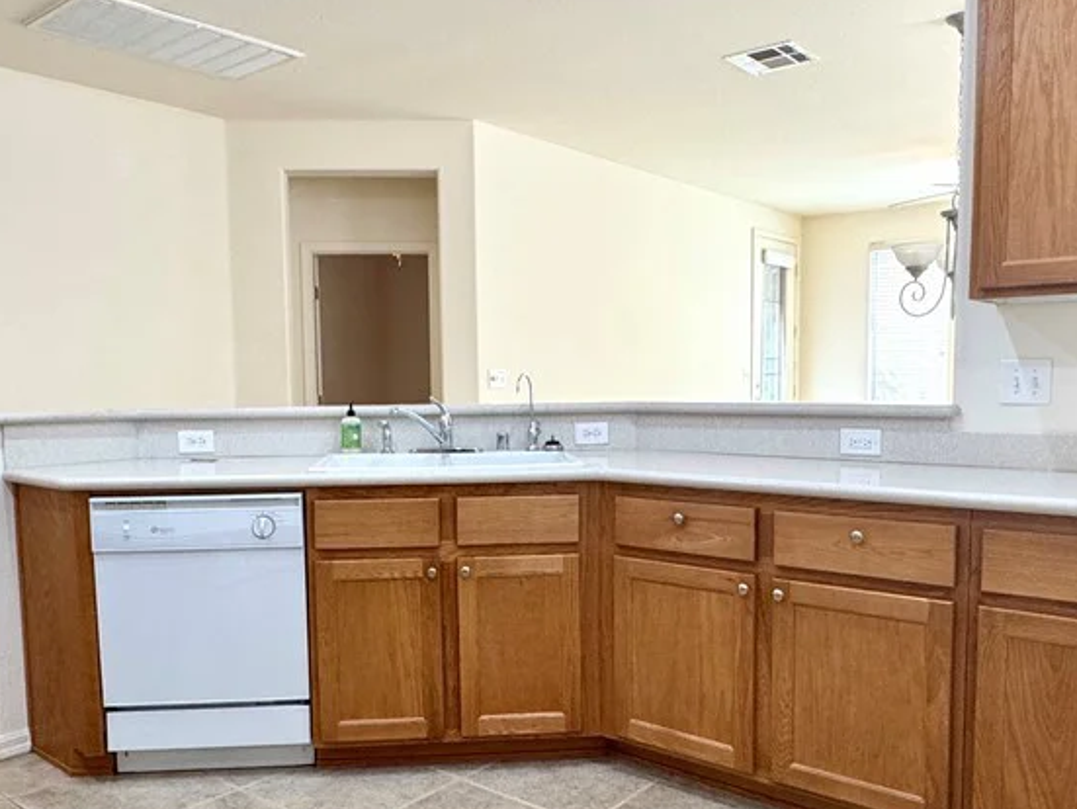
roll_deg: +0.6
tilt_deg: -9.9
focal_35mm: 26
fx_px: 809
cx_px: 590
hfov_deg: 67.1
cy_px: 463
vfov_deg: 52.9
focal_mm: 2.22
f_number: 2.2
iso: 160
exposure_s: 1/120
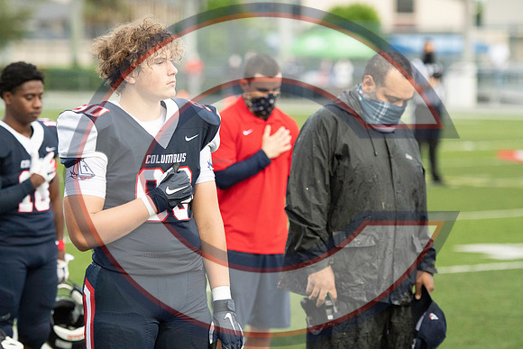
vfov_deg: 7.3
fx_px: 2724
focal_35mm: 188
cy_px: 174
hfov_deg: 11.0
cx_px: 262
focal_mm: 125
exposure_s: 1/2000
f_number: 2.8
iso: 4000
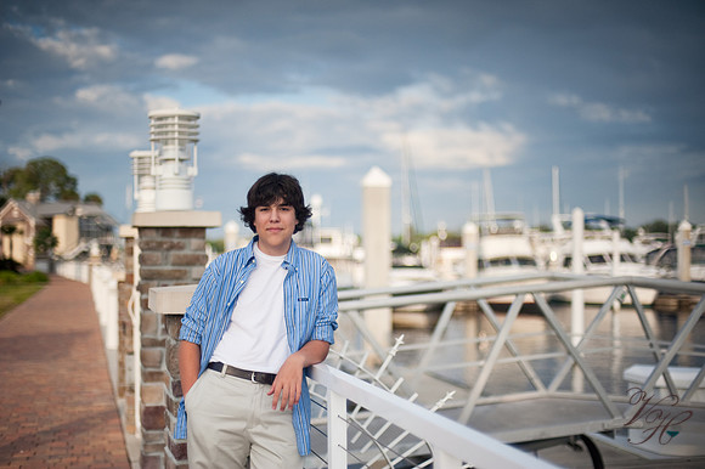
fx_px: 979
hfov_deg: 39.6
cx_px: 352
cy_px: 234
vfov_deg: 27.0
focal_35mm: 50
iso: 200
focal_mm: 50
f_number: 1.4
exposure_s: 1/8000
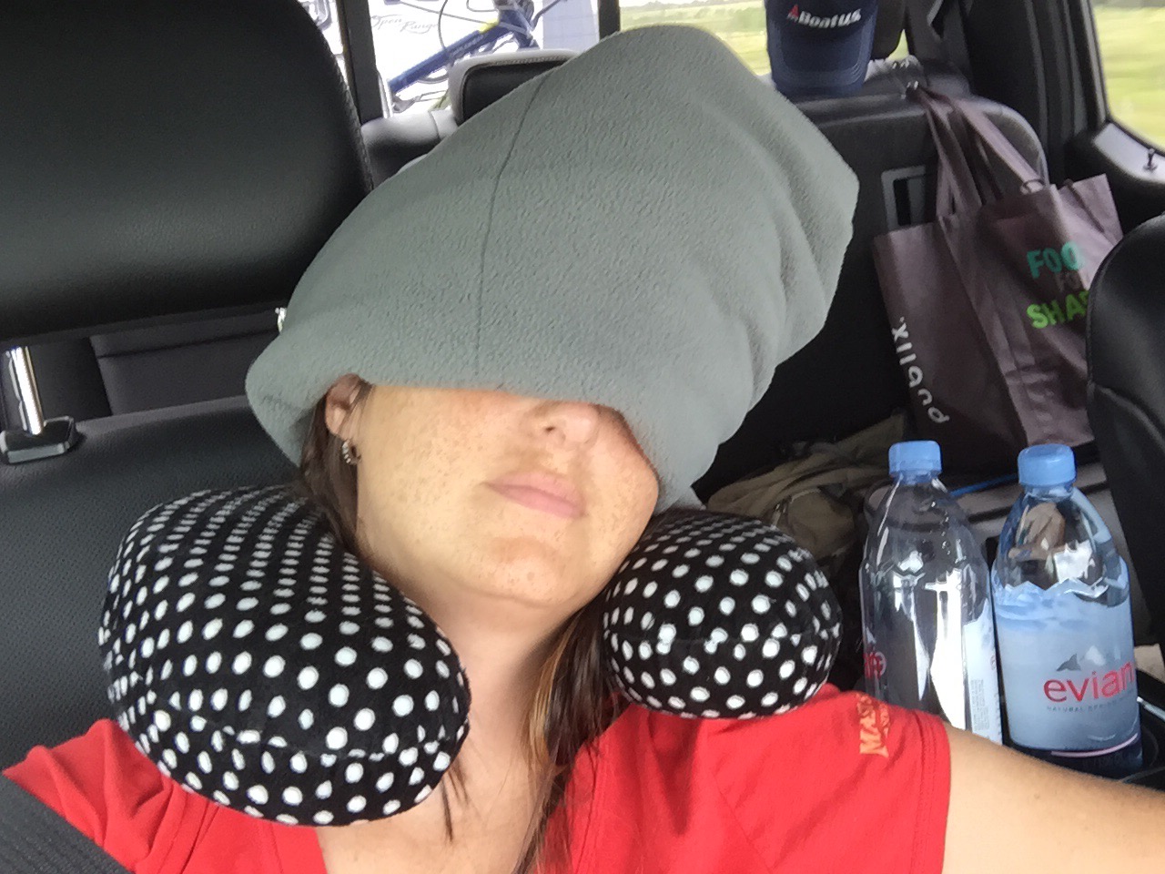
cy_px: 437
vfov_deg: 45.4
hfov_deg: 58.4
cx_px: 582
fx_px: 1043
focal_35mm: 31
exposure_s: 1/30
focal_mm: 2.65
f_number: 2.2
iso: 50
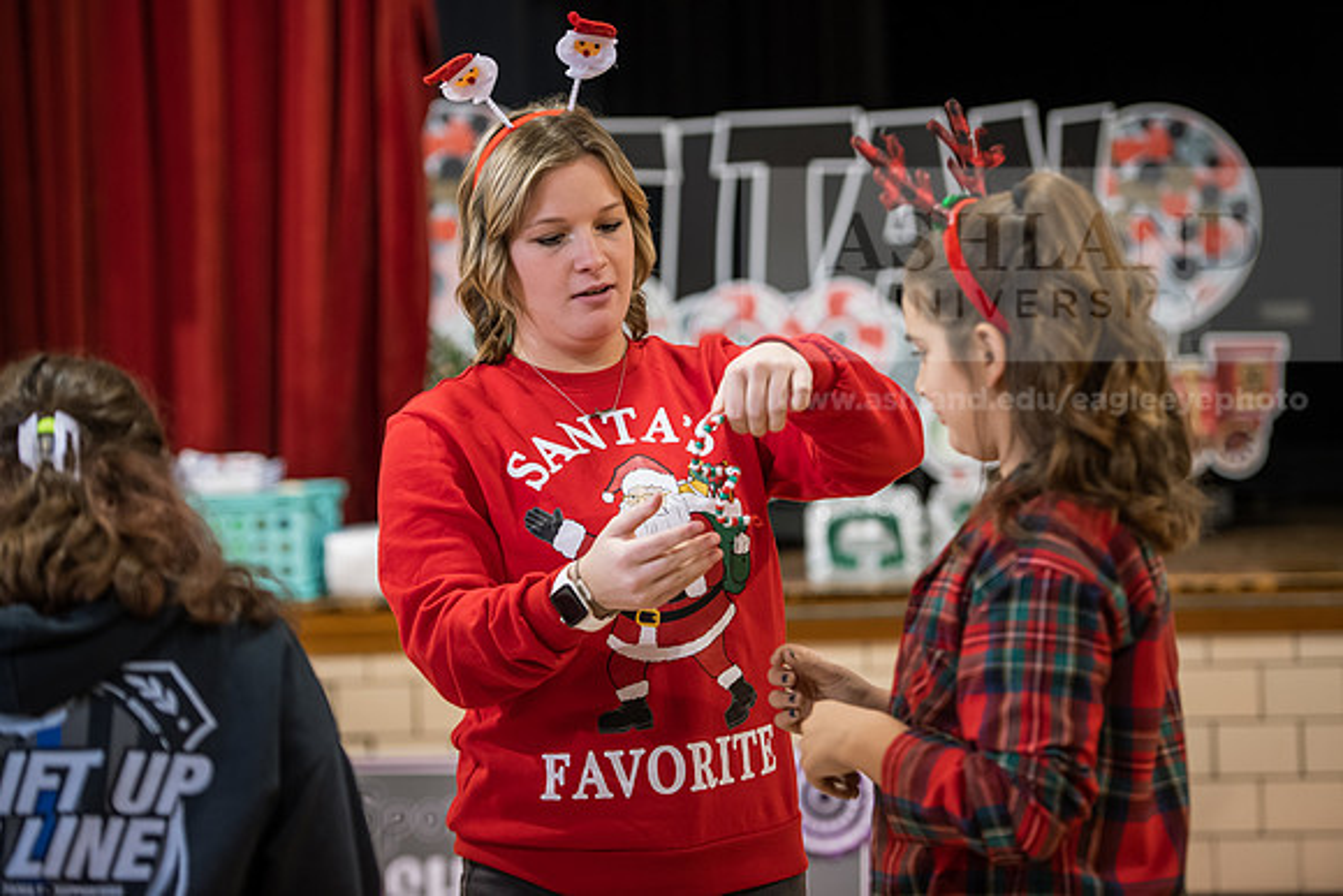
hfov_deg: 20.8
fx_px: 3657
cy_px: 448
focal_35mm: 98
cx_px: 672
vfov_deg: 14.0
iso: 1250
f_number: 3.2
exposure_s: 1/200
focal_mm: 98
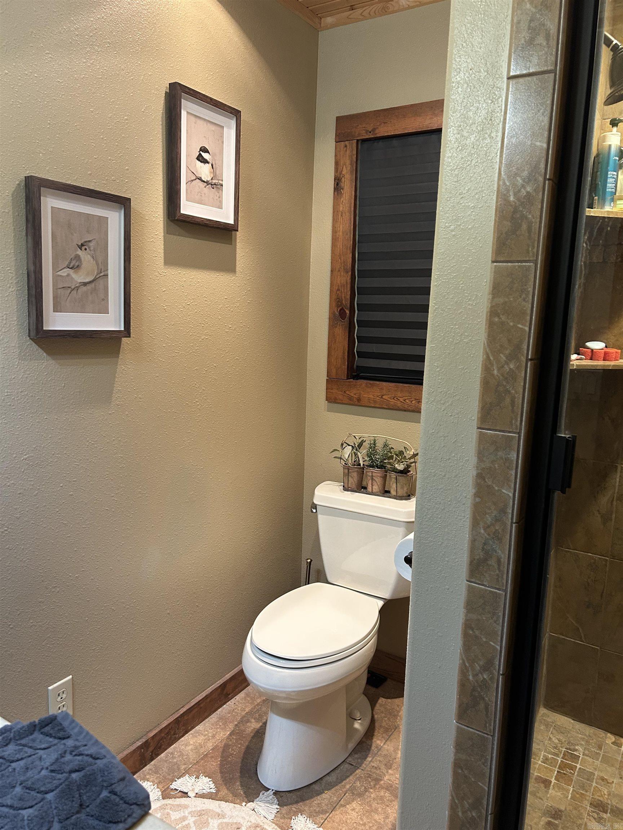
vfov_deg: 67.3
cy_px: 415
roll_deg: -2.1
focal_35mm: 26
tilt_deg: -8.3
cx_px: 312
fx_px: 624
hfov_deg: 53.1
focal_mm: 5.7
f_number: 1.5
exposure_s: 1/60
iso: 200
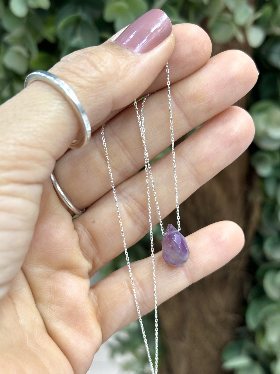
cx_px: 140
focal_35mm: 52
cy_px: 187
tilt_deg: -23.9
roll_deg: +8.5
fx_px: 561
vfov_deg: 36.8
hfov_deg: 28.0
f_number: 1.6
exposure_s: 1/50
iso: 50
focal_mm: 5.96
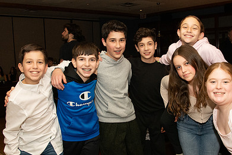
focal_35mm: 40
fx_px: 258
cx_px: 144
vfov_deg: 33.4
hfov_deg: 48.0
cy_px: 83
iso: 4000
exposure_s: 1/250
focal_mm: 18
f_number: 10
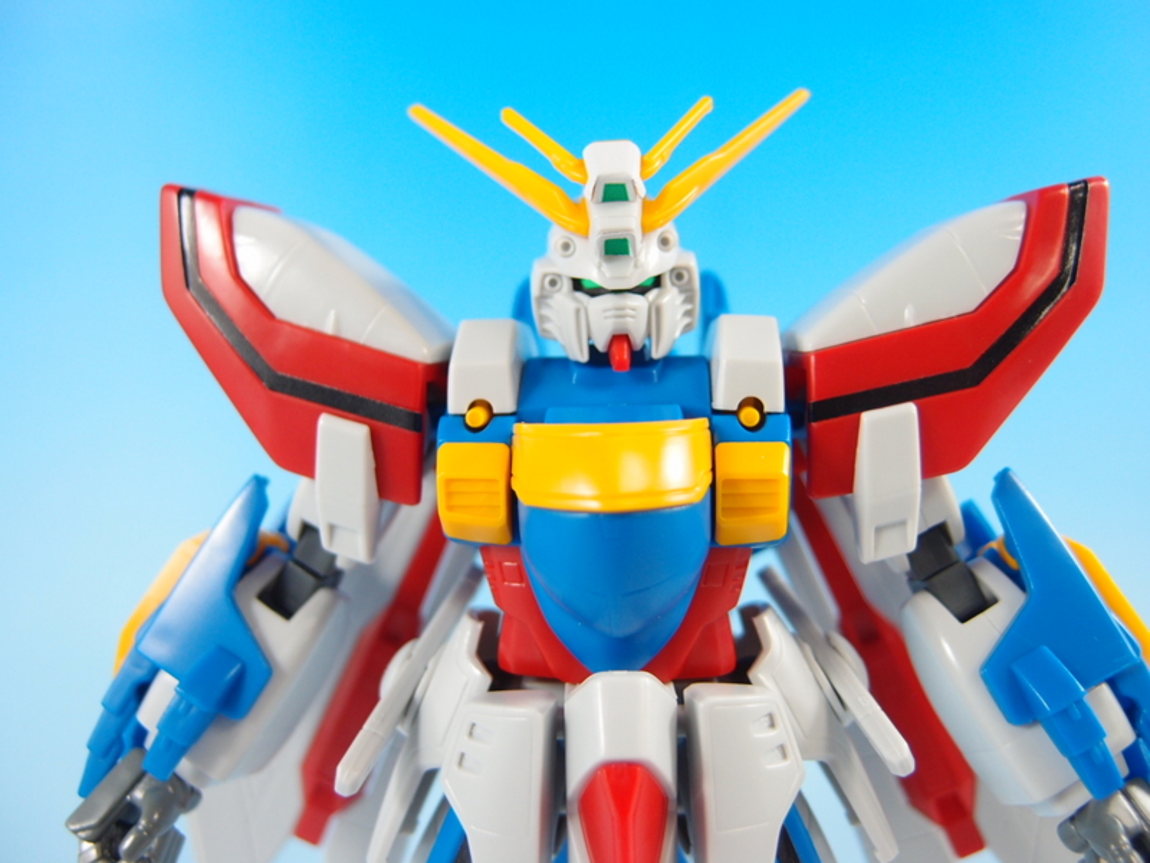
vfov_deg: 49.7
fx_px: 930
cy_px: 432
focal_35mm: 28
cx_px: 575
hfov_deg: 63.4
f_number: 1.8
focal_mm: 6
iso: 100
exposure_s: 1/40
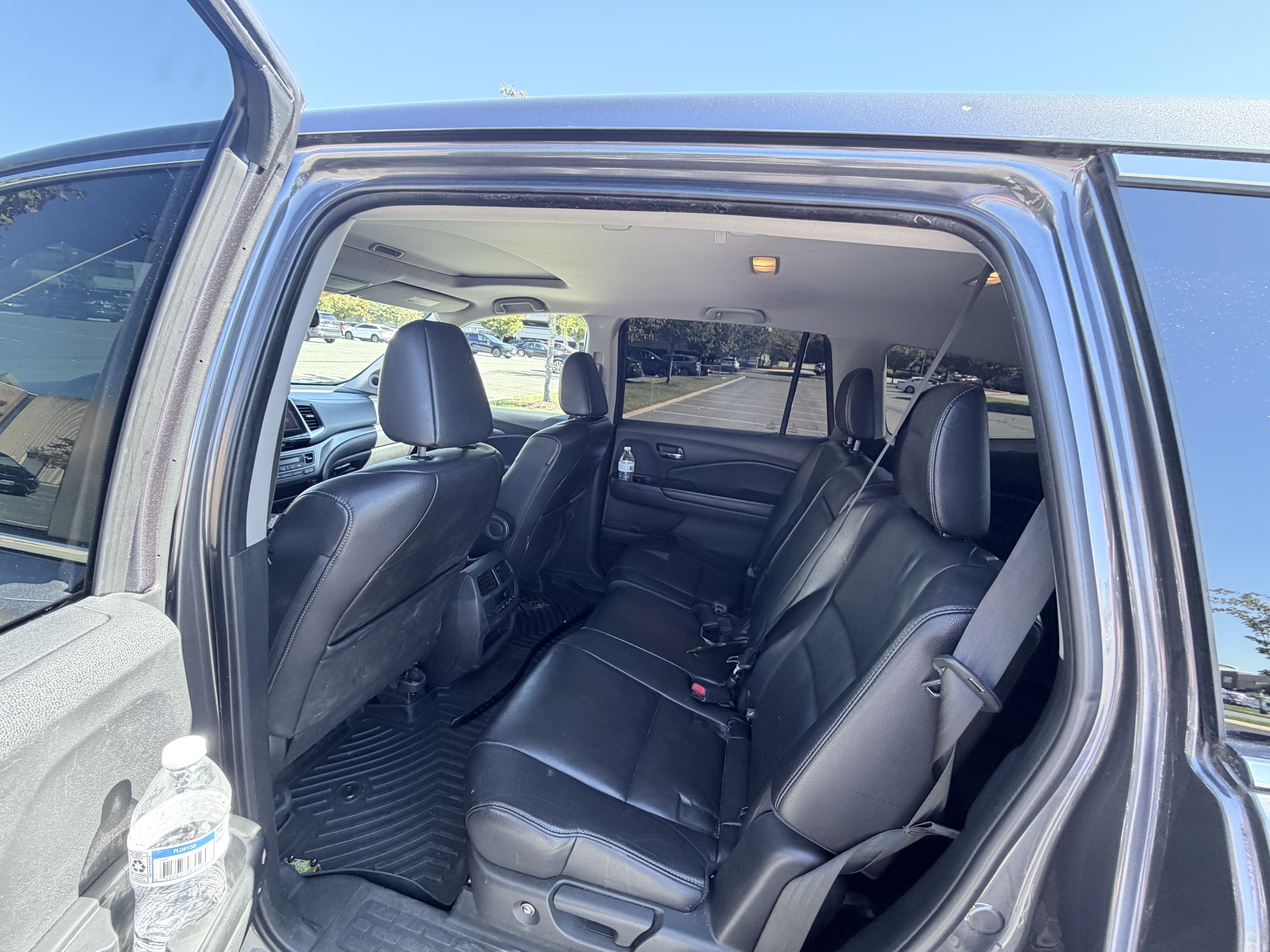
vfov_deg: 85.7
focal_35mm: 14
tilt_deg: -13.2
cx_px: 635
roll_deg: -5.3
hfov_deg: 102.1
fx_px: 514
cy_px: 476
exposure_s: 1/121
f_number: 2.2
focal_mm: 2.22
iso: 160
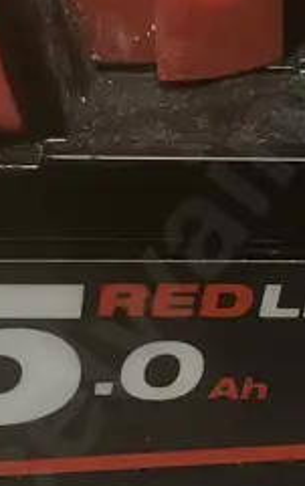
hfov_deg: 10.3
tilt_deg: -27.3
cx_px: 305
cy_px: 97
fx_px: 1673
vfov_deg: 16.4
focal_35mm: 126
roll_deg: +0.4
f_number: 1.8
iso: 100
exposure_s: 1/50
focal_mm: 3.99
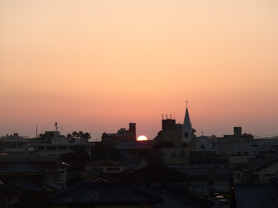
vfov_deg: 11.4
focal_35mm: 130
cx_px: 139
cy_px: 104
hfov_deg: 15.2
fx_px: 1044
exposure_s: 1/250
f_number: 3.5
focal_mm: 23.5
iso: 100
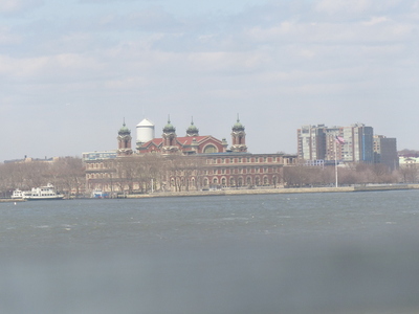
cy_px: 157
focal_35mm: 274
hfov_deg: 7.2
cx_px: 210
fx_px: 3317
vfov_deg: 5.4
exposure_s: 1/500
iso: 160
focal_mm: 49.2
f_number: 4
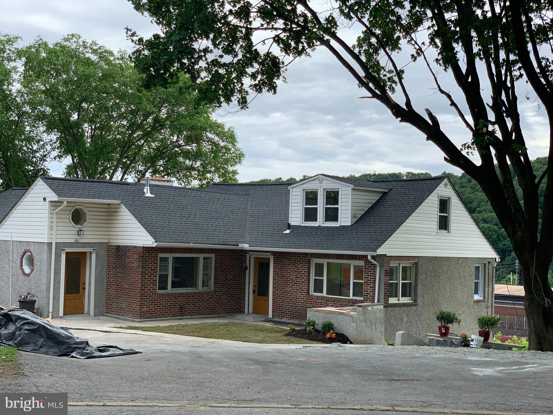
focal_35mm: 52
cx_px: 276
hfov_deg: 36.8
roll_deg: -2.0
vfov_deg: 28.0
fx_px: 831
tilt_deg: +0.1
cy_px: 208
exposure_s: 1/417
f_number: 2.4
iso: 16
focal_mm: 6
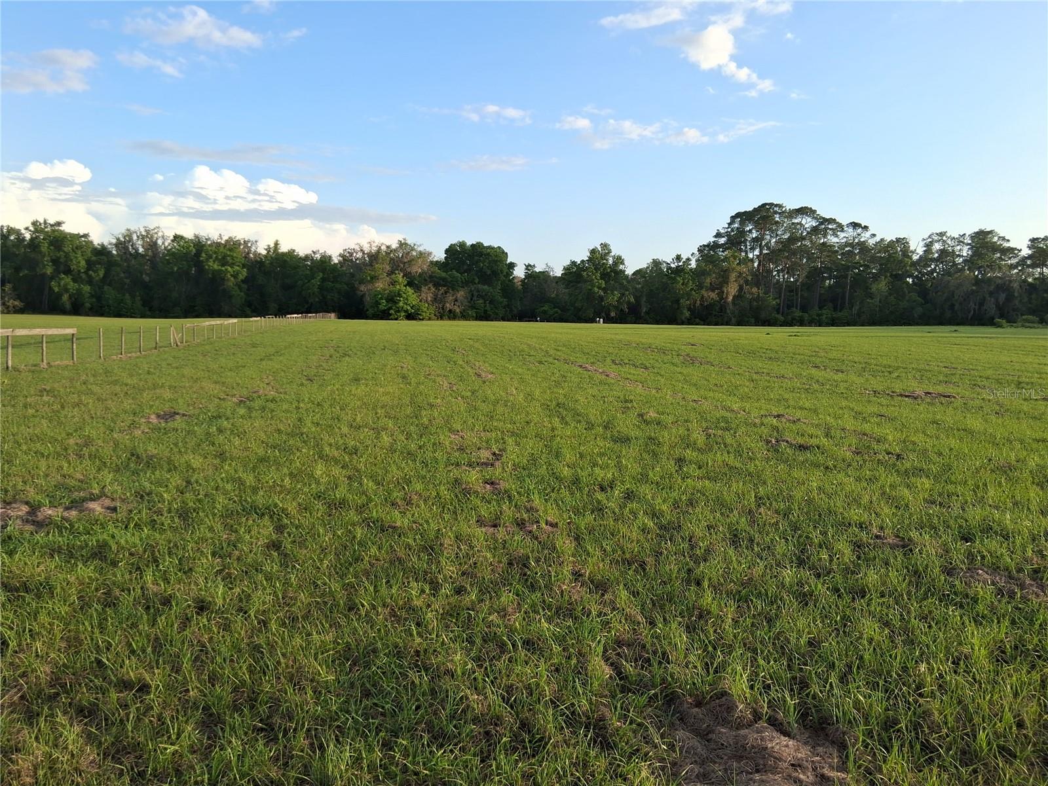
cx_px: 524
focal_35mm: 26
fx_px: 787
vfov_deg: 53.1
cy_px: 393
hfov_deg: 67.3
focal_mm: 3.98
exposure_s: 1/208
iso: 25
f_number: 1.8
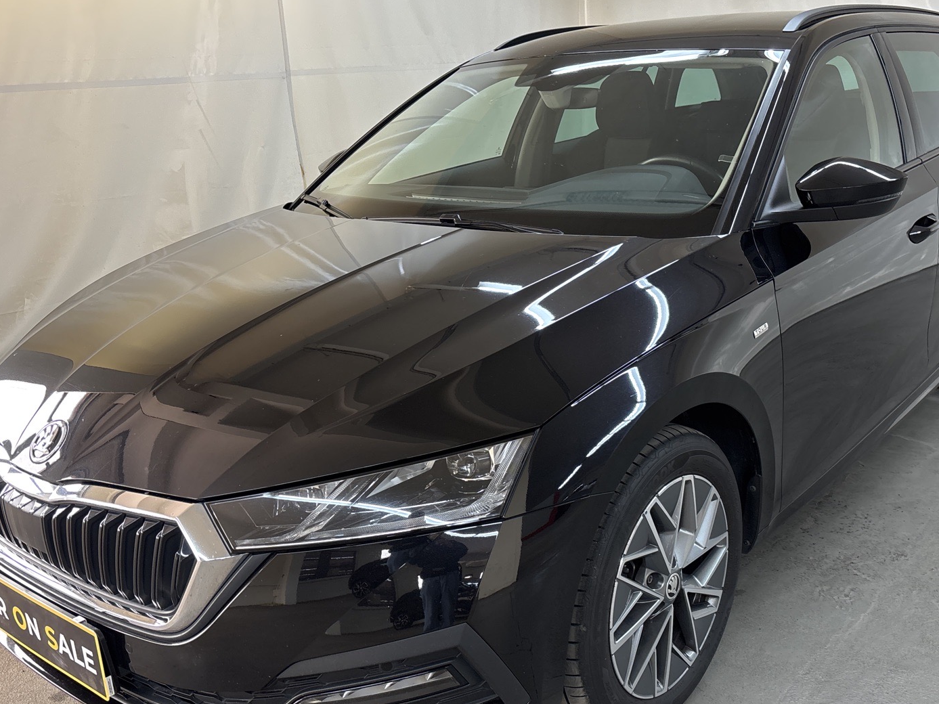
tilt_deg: -19.2
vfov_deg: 39.6
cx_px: 506
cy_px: 405
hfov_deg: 51.3
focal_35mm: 36
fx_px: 976
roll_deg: +2.6
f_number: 1.6
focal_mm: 5.96
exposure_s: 1/50
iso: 125
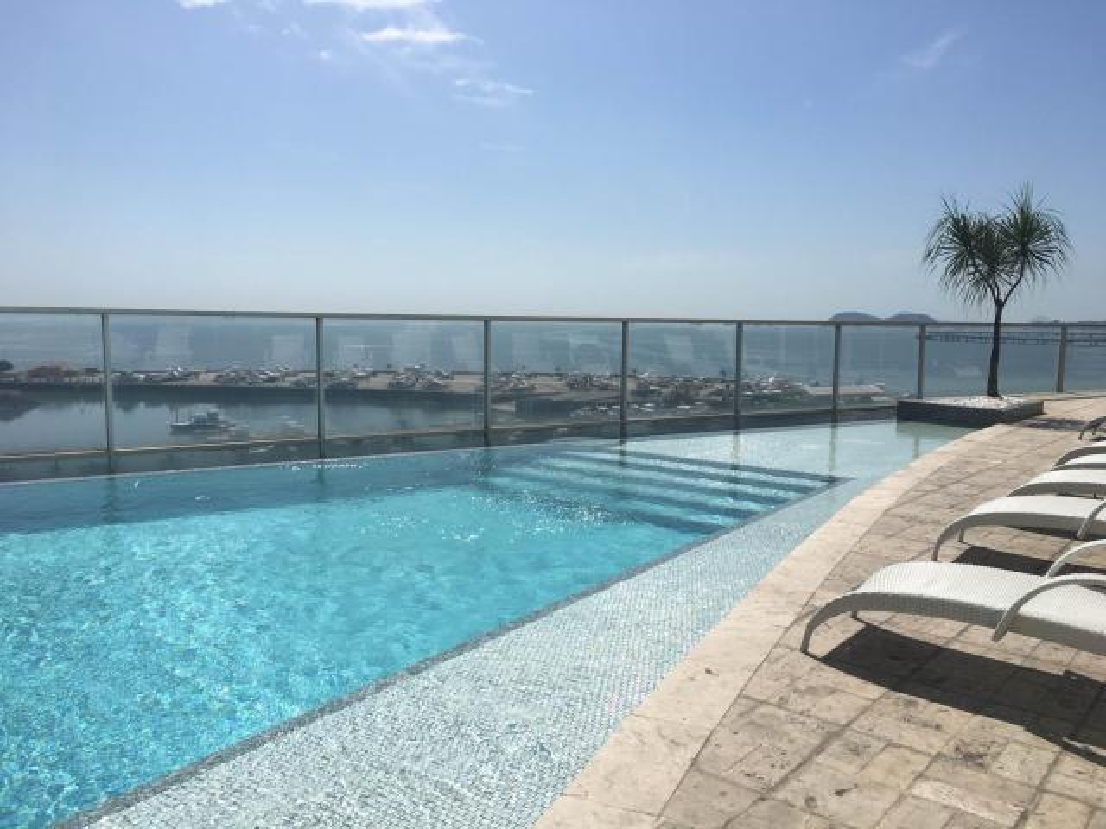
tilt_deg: -6.1
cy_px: 414
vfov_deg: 48.2
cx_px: 553
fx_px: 927
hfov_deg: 61.7
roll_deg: +0.1
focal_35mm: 29
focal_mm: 4.15
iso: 25
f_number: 2.2
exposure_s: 1/4274
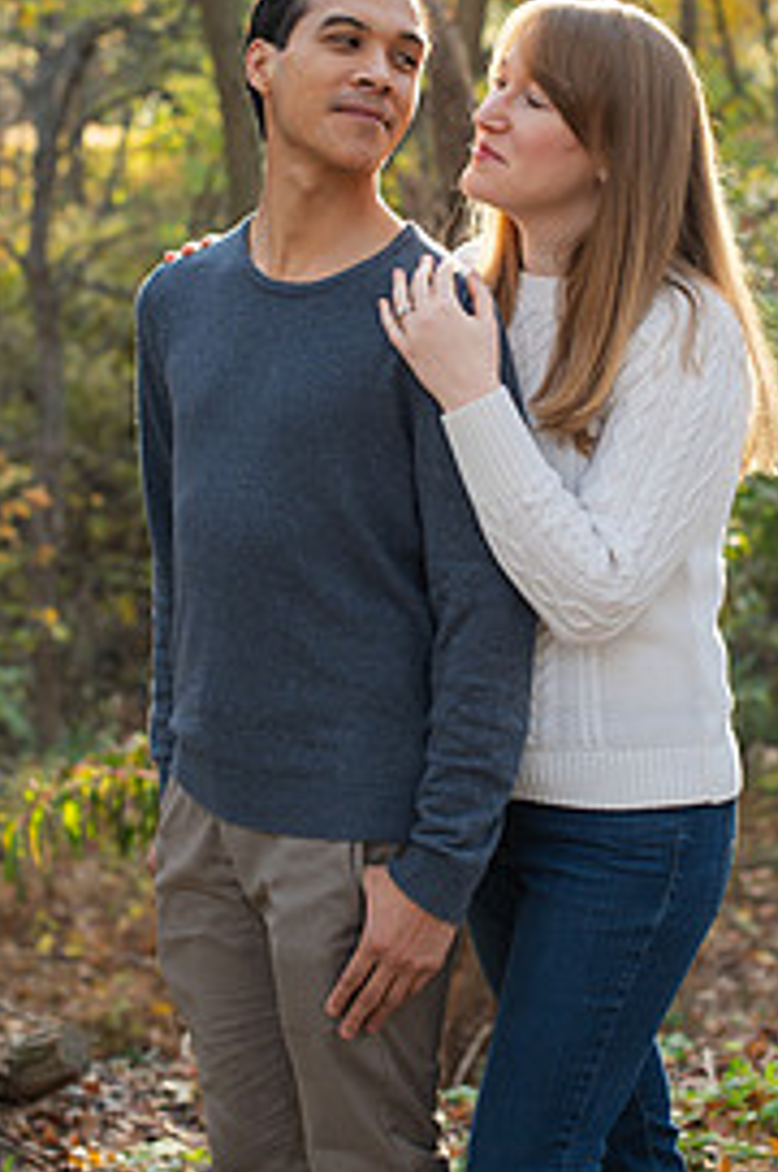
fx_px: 2697
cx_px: 469
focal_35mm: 83
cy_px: 394
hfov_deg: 16.4
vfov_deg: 24.4
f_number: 3.5
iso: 500
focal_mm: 50
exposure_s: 1/400
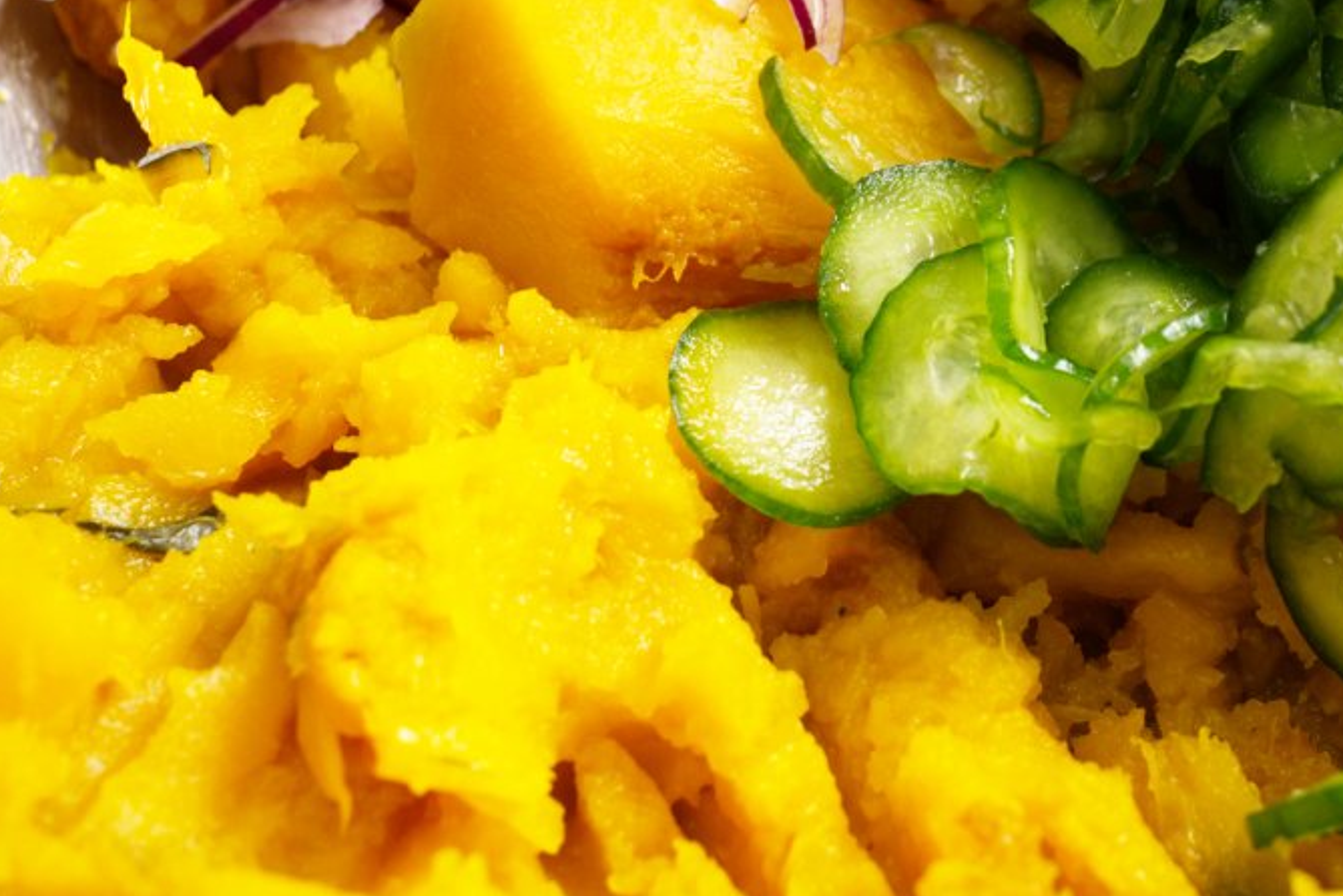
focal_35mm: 104
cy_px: 107
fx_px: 3879
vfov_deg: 13.1
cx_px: 1034
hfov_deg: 19.5
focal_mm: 58
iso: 1000
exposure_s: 1/640
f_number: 9
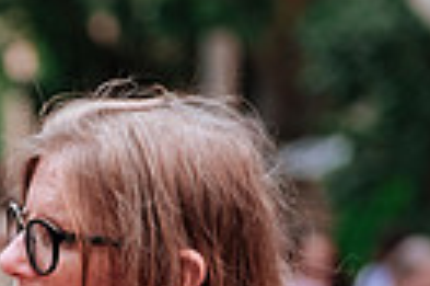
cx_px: -246
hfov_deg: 3.5
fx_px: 7050
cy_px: 455
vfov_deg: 2.3
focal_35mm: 591
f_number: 2.8
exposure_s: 1/200
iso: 400
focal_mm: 80.4
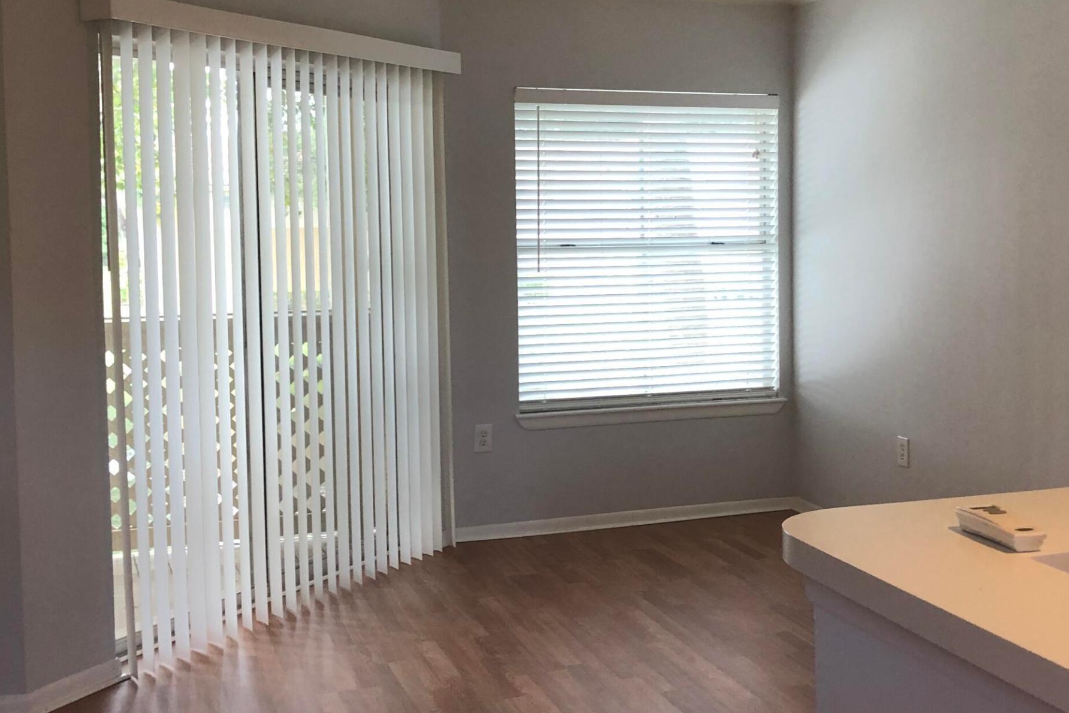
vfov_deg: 28.6
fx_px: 1396
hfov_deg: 41.5
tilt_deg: -2.9
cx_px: 690
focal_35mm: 47
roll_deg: -0.1
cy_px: 294
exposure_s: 1/30
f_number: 1.8
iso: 32
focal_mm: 3.99
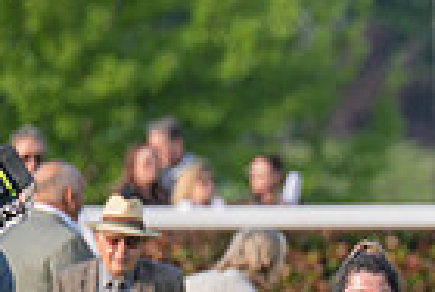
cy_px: 384
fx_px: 14022
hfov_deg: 1.8
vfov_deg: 1.2
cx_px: 665
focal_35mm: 1158
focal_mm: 280
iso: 400
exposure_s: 1/1250
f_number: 4
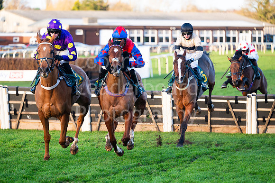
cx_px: 138
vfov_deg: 8.2
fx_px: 1284
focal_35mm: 168
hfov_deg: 12.2
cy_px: 92
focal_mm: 165
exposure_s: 1/1250
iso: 800
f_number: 3.5
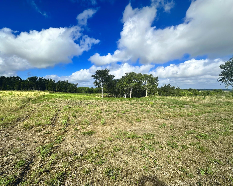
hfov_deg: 96.7
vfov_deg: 84.0
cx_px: 110
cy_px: 92
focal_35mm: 15
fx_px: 103
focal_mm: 2.22
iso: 50
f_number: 2.2
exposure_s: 1/2174
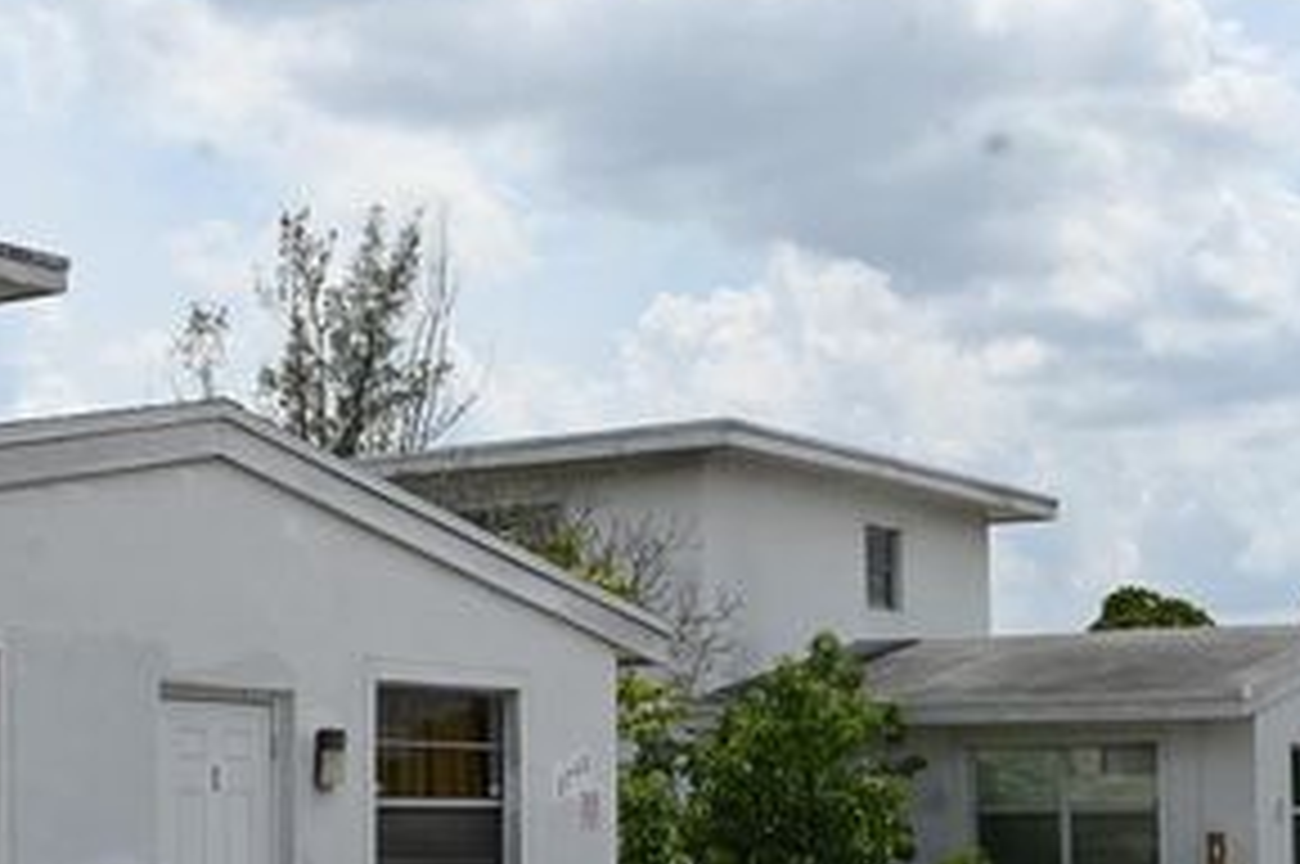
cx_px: 288
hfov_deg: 28.0
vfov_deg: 19.1
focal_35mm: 71
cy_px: 610
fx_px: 2561
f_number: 8
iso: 100
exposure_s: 1/500
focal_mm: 41
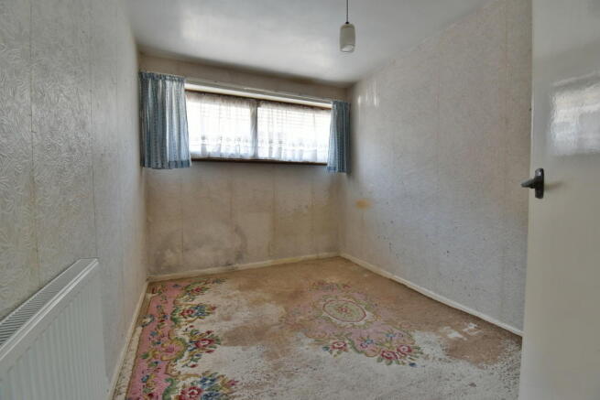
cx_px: 300
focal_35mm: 15
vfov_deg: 77.4
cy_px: 200
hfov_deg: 100.4
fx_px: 250
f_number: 8
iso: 400
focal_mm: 10
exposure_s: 1/6
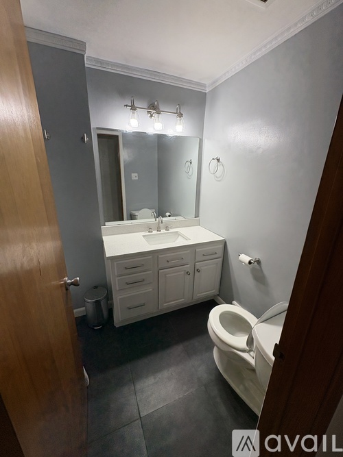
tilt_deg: -17.6
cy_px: 228
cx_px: 172
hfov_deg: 85.7
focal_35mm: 14
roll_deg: -1.7
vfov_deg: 102.1
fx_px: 185
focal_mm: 2.22
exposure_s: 1/120
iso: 80
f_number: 2.2
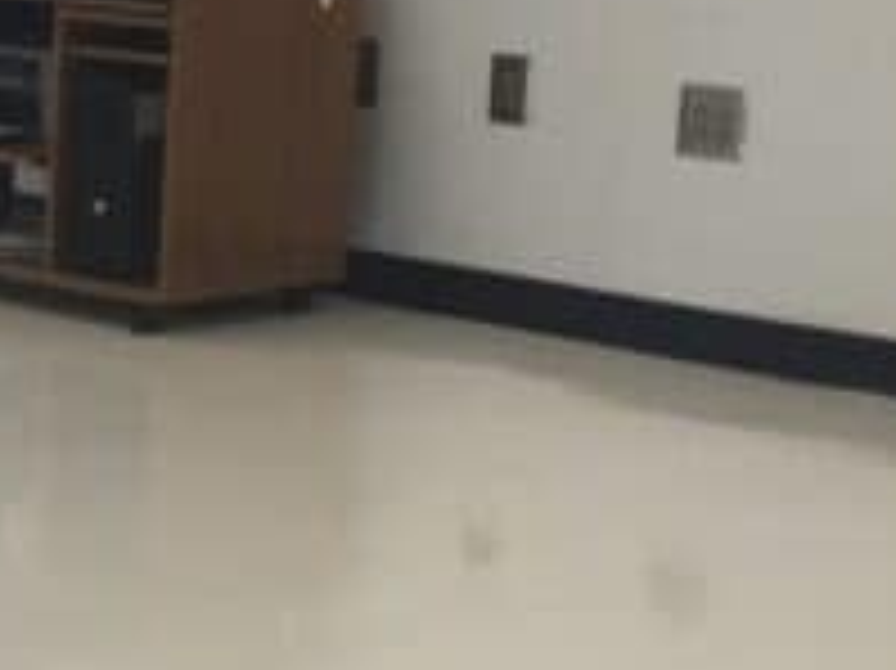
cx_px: -1130
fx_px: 3854
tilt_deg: -11.3
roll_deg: -0.6
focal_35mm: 149
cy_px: 432
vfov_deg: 9.9
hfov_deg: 11.4
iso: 50
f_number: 2.2
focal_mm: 4.15
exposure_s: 1/120
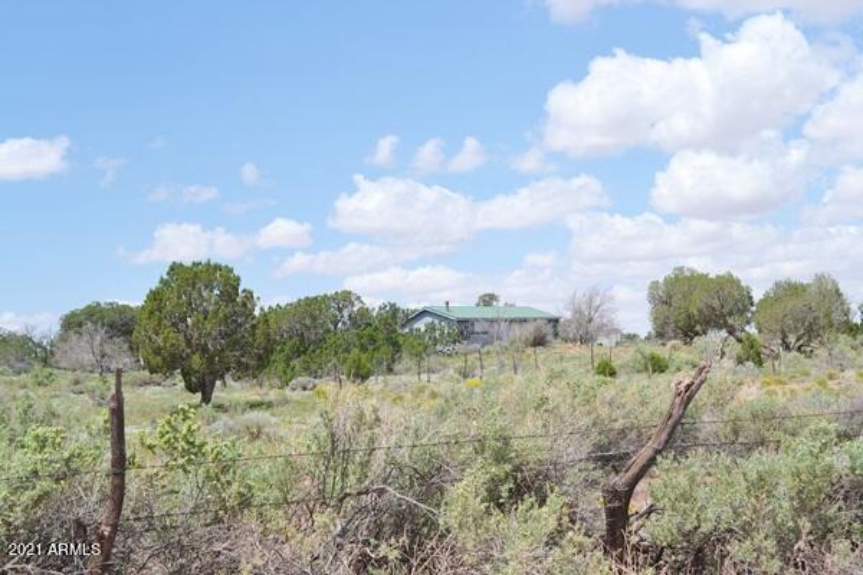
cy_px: 288
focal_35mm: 48
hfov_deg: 41.1
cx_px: 432
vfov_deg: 28.1
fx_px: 1151
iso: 100
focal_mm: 32
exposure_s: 1/250
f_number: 8
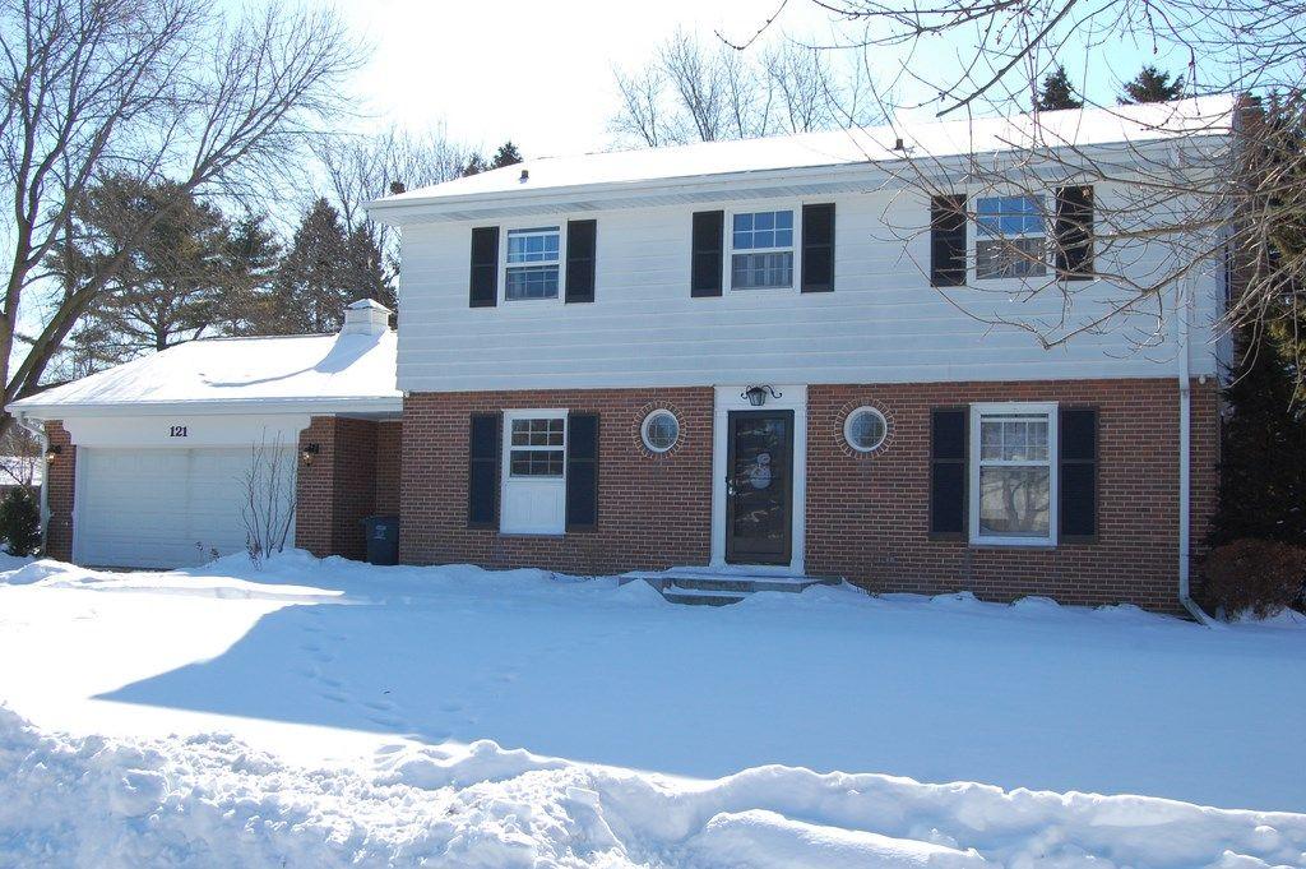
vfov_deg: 34.2
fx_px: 1414
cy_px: 434
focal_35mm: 39
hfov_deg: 49.6
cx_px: 653
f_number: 10
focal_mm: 26
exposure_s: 1/400
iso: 400
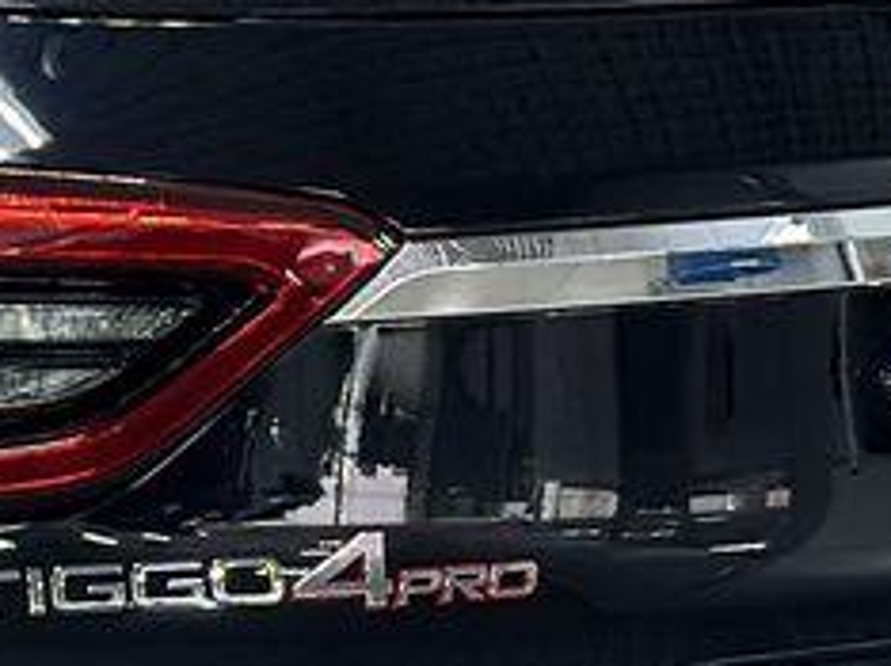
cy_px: 556
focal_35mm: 296
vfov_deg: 5.0
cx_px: -392
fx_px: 7611
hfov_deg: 6.6
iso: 100
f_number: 1.78
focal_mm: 6.86
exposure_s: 1/50
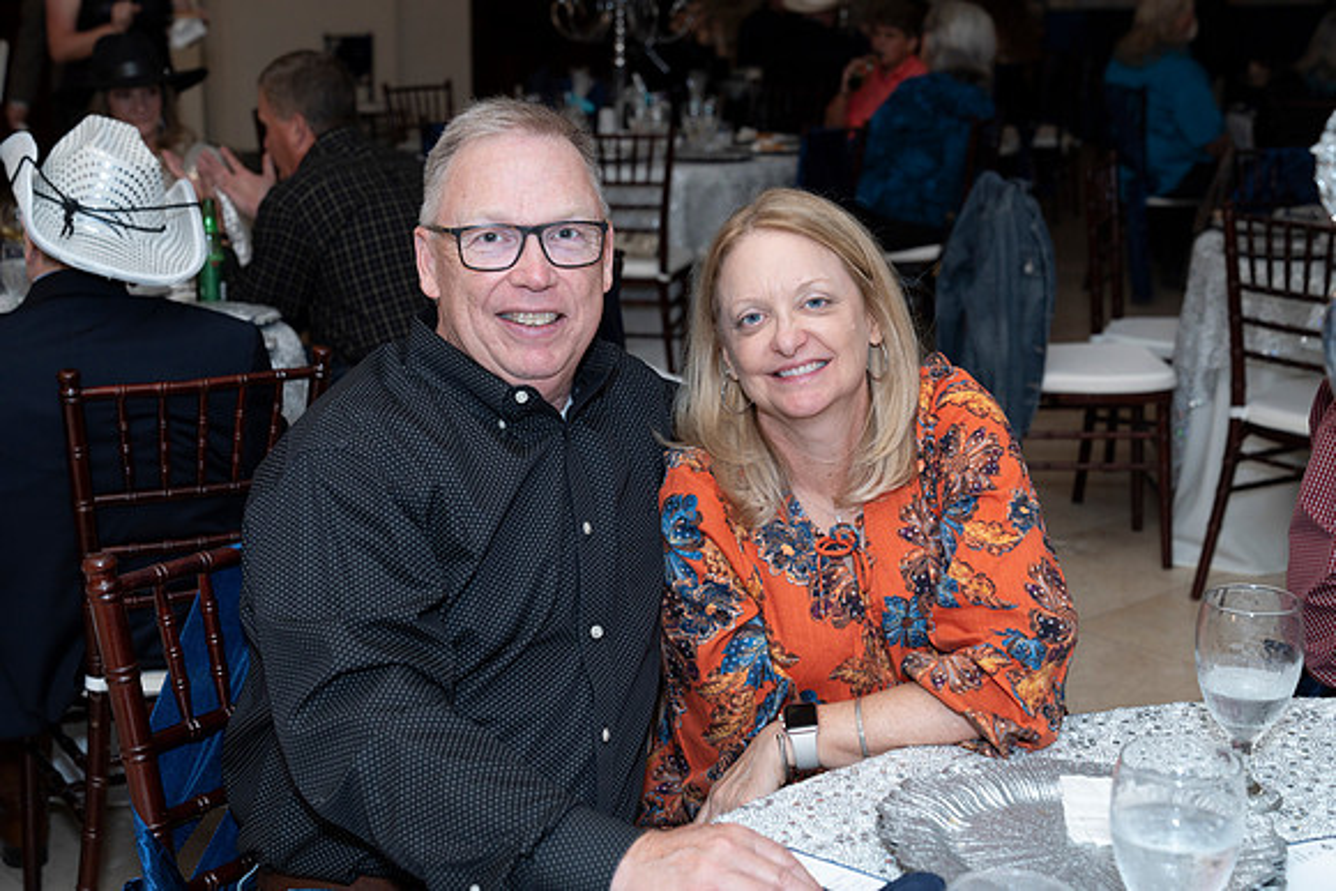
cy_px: 446
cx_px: 668
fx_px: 2004
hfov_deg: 36.9
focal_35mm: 54
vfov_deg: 25.1
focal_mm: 54
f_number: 5
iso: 320
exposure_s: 1/160
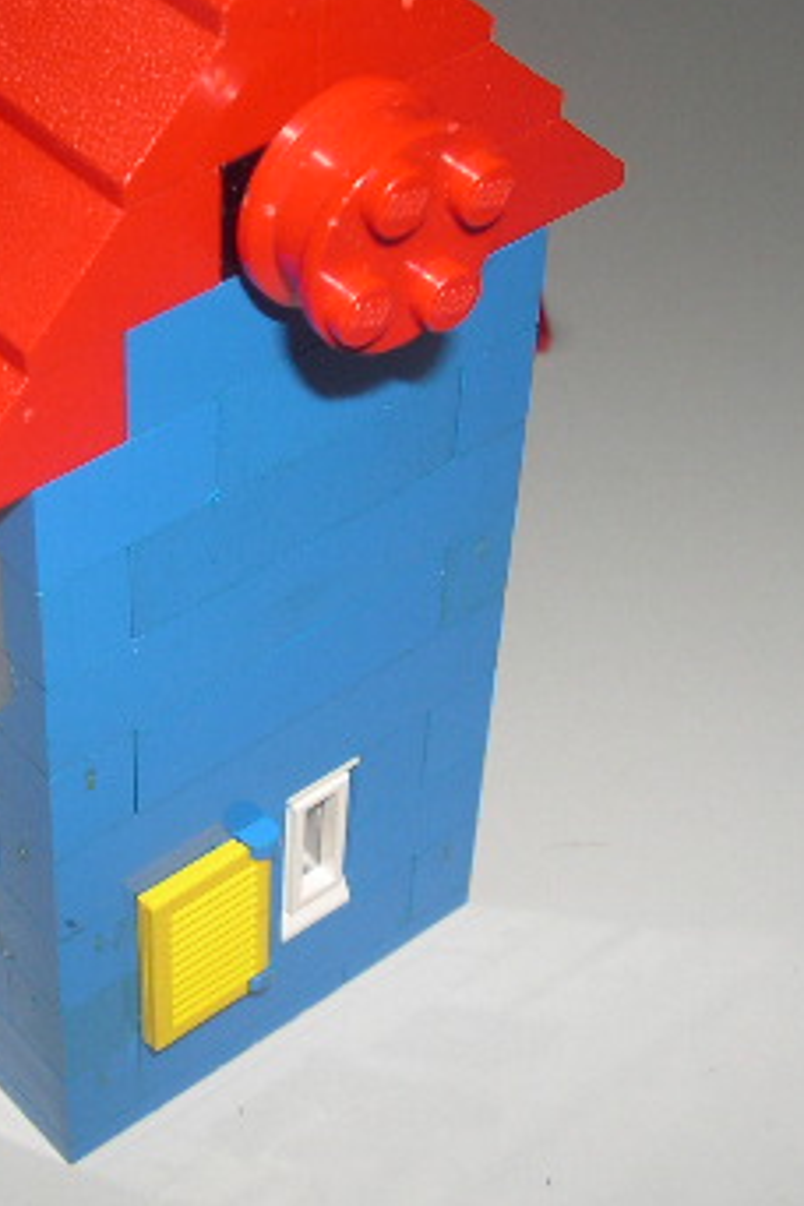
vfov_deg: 27.2
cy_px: 423
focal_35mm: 74
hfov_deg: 18.3
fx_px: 2479
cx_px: 173
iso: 100
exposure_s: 1/60
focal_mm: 8
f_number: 7.6
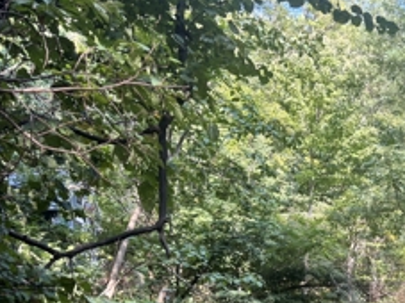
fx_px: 713
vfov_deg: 22.8
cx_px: 470
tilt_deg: +4.9
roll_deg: +1.6
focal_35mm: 61
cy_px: 321
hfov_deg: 28.2
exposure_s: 1/162
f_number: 1.6
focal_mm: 5.96
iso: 40
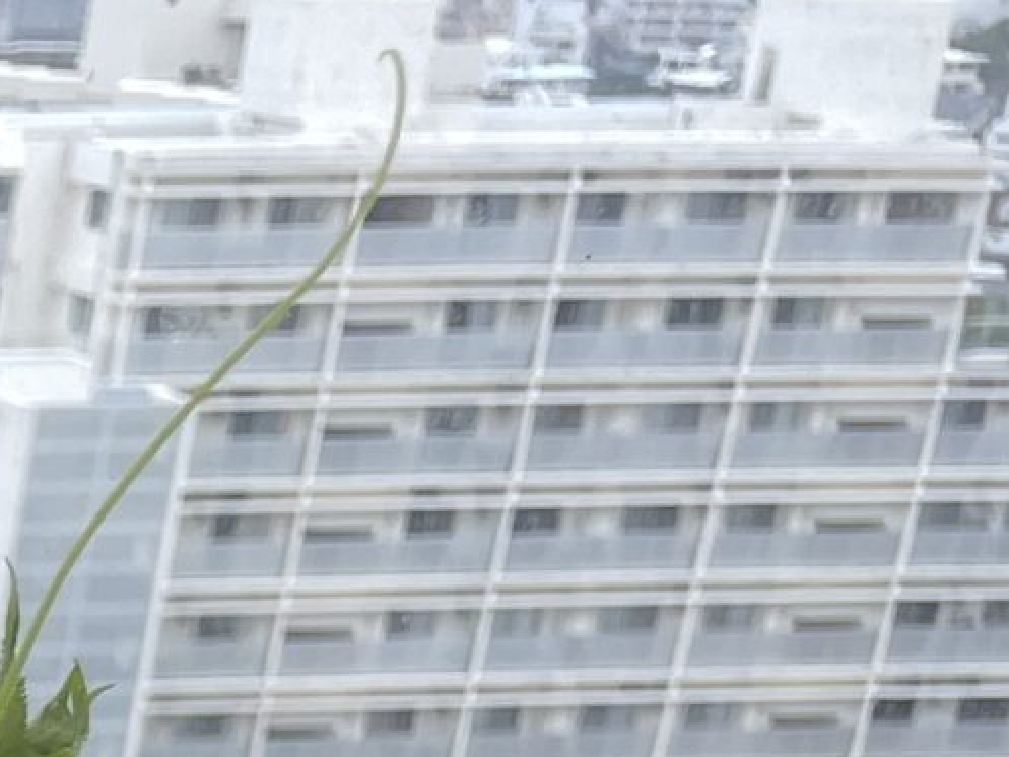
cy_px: 1638
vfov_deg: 10.0
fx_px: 3907
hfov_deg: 11.5
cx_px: -1584
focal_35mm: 134
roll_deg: +0.9
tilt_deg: -25.2
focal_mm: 4.2
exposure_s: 1/121
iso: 64
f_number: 1.6
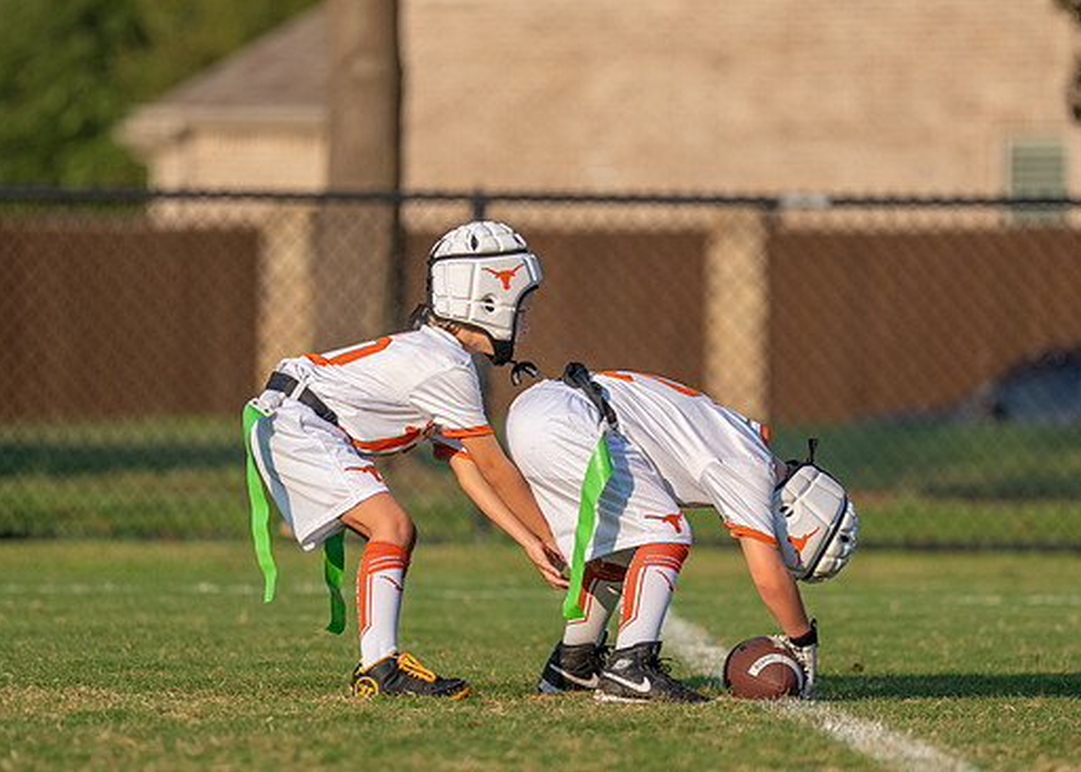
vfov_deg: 4.2
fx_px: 10533
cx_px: 615
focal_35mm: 343
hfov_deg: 5.9
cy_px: 451
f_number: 2.8
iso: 200
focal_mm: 200
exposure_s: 1/3200
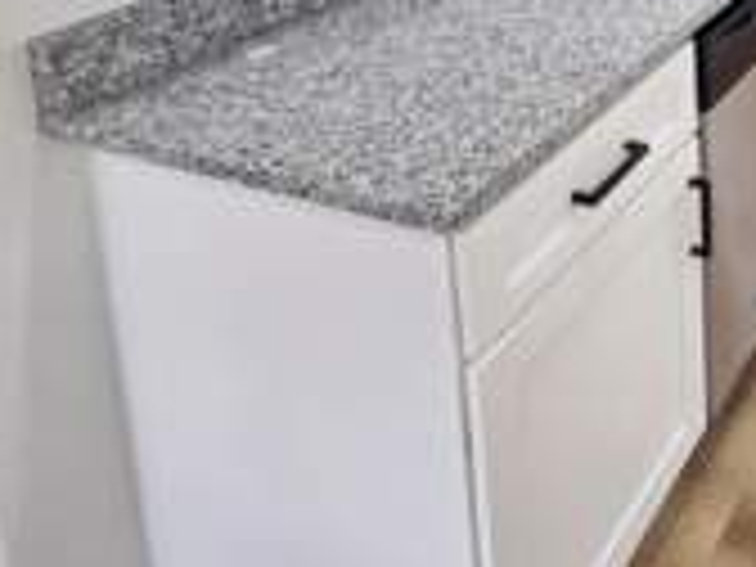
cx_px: 860
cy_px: -200
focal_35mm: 37
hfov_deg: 39.5
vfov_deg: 29.6
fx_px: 808
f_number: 2.2
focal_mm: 2.2
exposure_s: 1/120
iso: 100
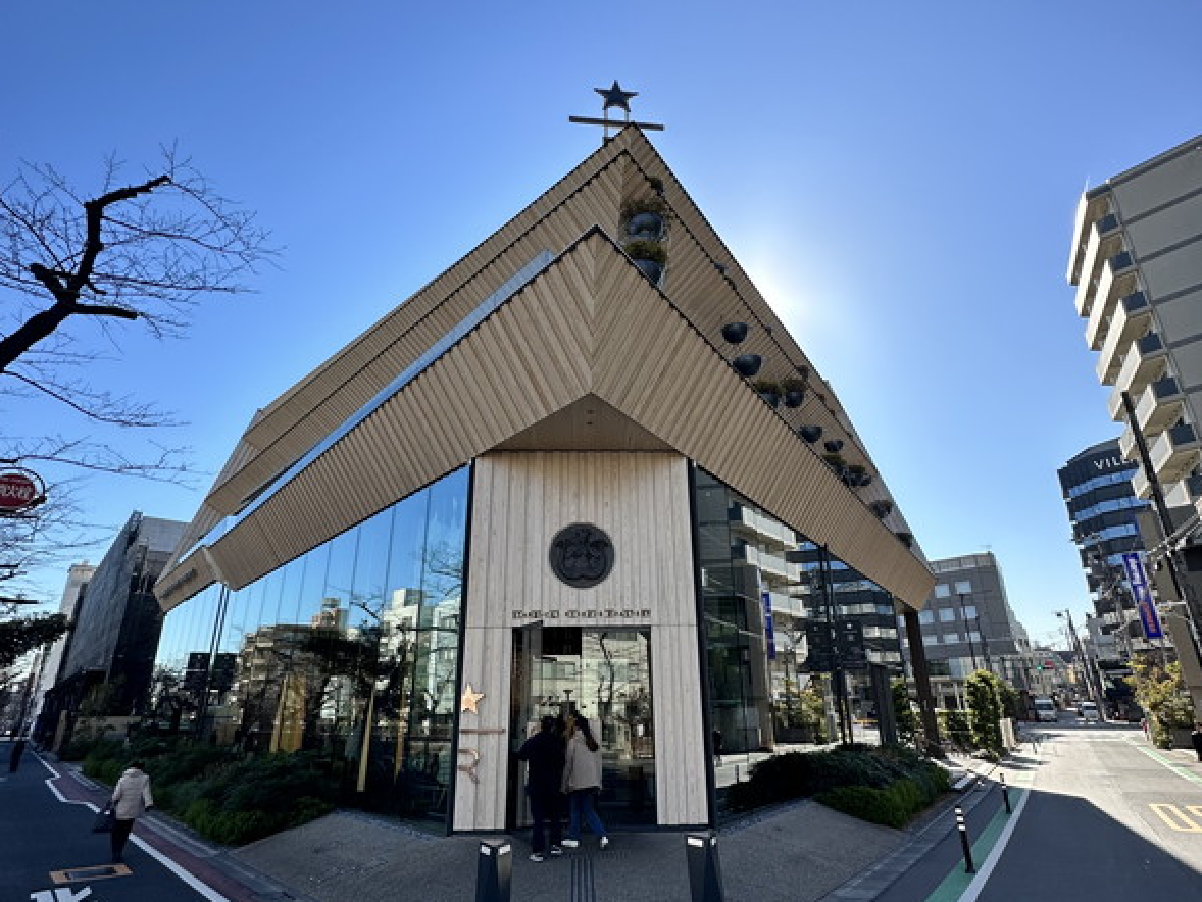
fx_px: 660
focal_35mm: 19
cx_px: 608
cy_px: 469
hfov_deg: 84.6
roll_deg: +0.7
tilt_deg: +18.6
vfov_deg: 68.7
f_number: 2.2
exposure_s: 1/917
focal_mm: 2.22
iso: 40
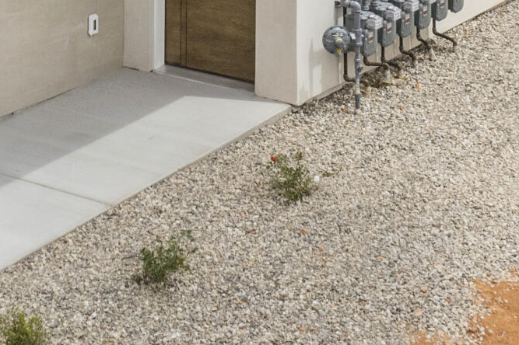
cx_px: 139
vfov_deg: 11.8
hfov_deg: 20.5
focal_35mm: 99
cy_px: -427
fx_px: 1426
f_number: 2.8
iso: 100
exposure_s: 1/1000
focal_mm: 8.38
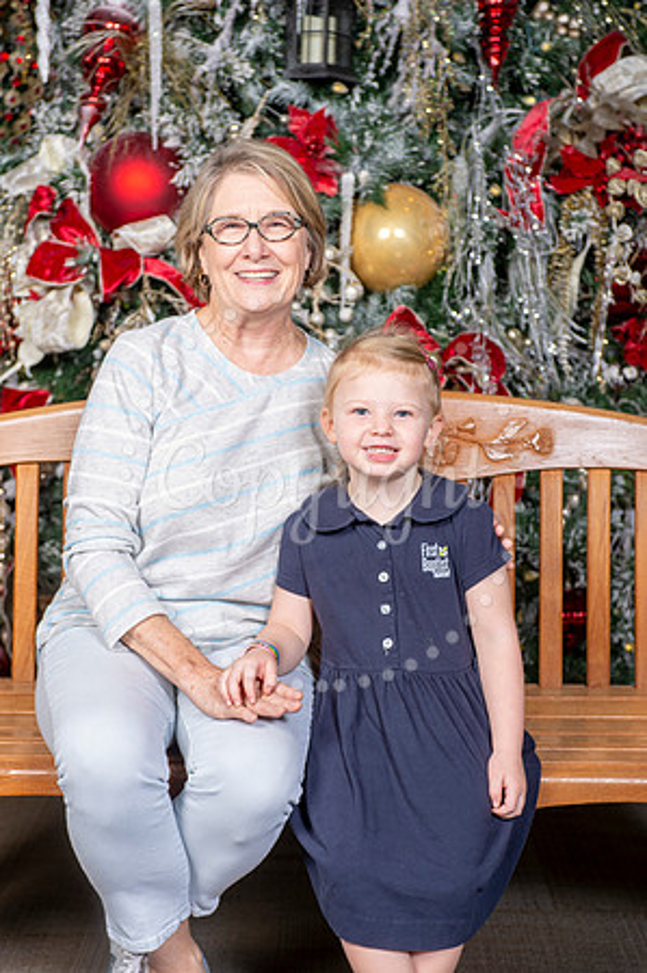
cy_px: 486
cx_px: 324
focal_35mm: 65
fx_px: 1756
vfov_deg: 31.0
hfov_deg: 20.9
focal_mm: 65
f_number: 7.1
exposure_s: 1/125
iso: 160
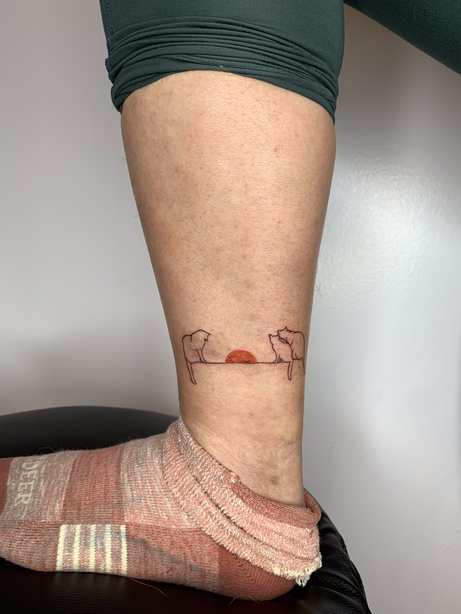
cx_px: 230
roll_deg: -5.7
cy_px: 307
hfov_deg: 53.1
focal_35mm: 26
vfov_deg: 67.3
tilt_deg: -12.8
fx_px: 462
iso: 25
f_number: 1.8
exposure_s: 1/120
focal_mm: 4.25
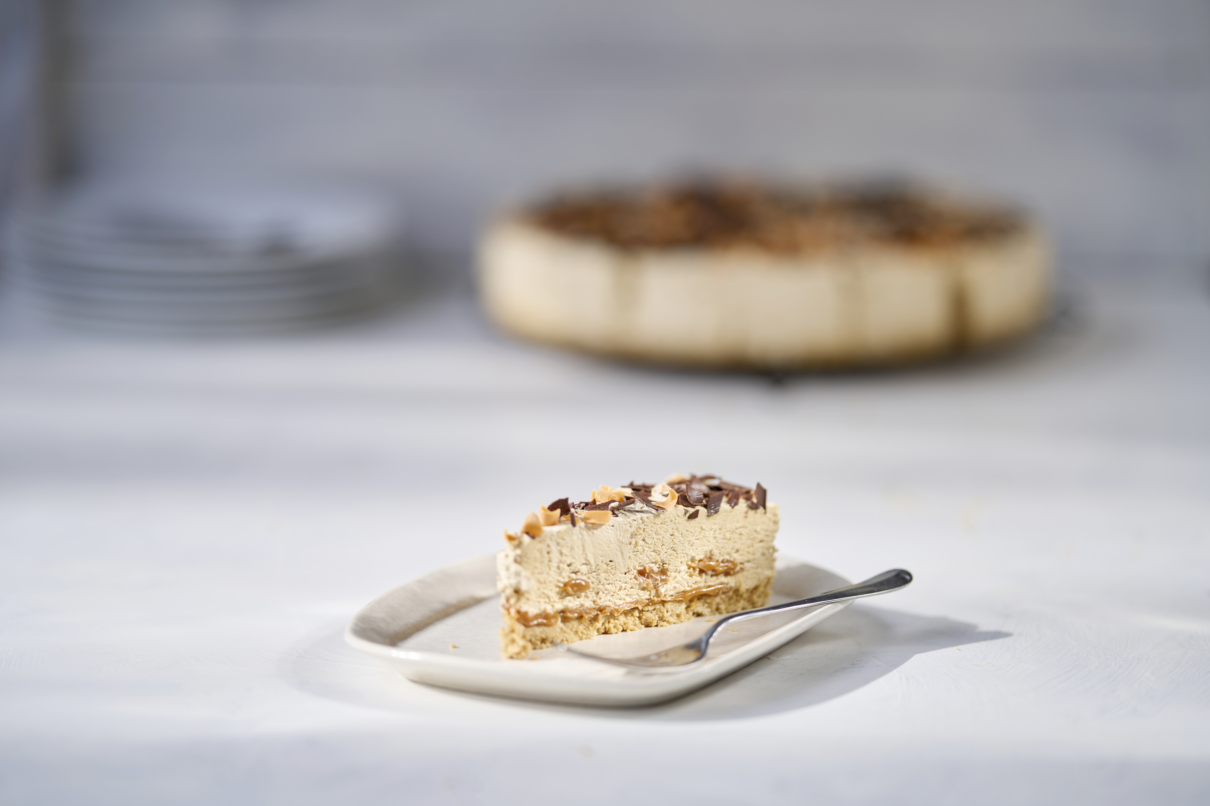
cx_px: 605
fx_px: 4537
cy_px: 403
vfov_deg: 10.2
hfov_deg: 15.2
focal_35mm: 135
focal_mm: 135
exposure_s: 1/2000
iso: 160
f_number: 1.8
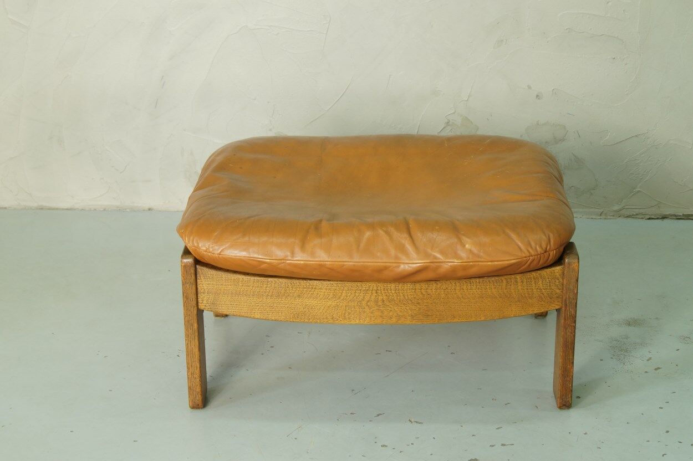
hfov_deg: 29.9
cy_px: 230
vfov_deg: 20.1
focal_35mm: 68
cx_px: 346
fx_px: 1299
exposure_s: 1/13
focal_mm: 45
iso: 400
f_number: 7.1
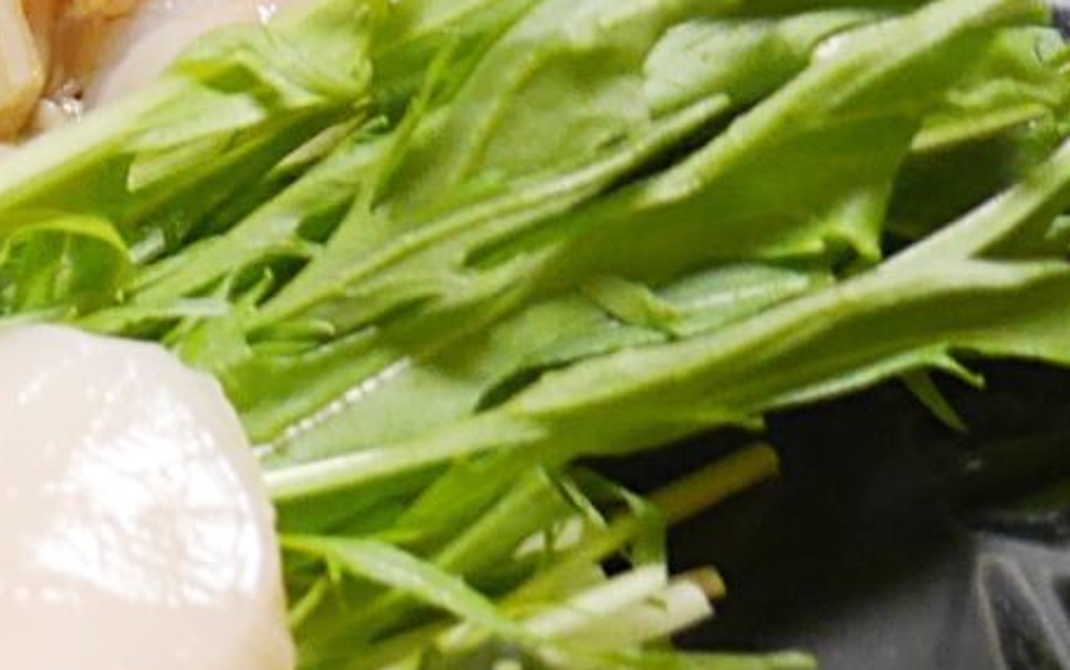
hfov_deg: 7.0
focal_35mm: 275
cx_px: -1803
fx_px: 8021
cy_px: -210
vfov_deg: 4.8
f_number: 2.8
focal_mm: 23
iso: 800
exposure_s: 1/60
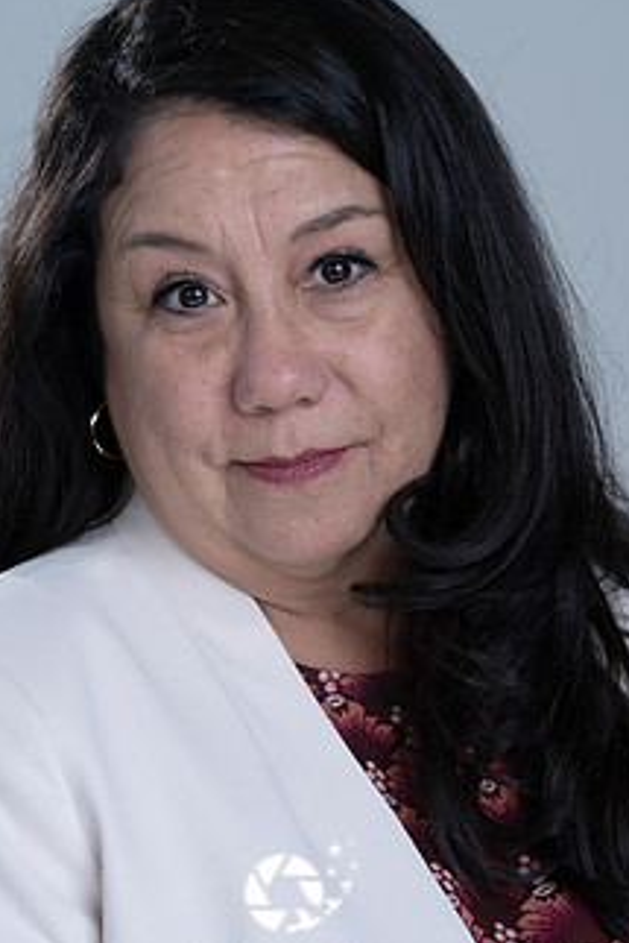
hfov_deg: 6.3
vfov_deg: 9.4
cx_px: 290
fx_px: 5707
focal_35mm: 218
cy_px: 404
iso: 160
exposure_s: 1/200
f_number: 5.6
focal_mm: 156
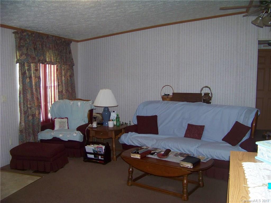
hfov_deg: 51.4
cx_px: 136
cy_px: 102
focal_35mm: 36
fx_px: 282
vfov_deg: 39.7
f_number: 2.8
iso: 200
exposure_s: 1/30
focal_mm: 5.85
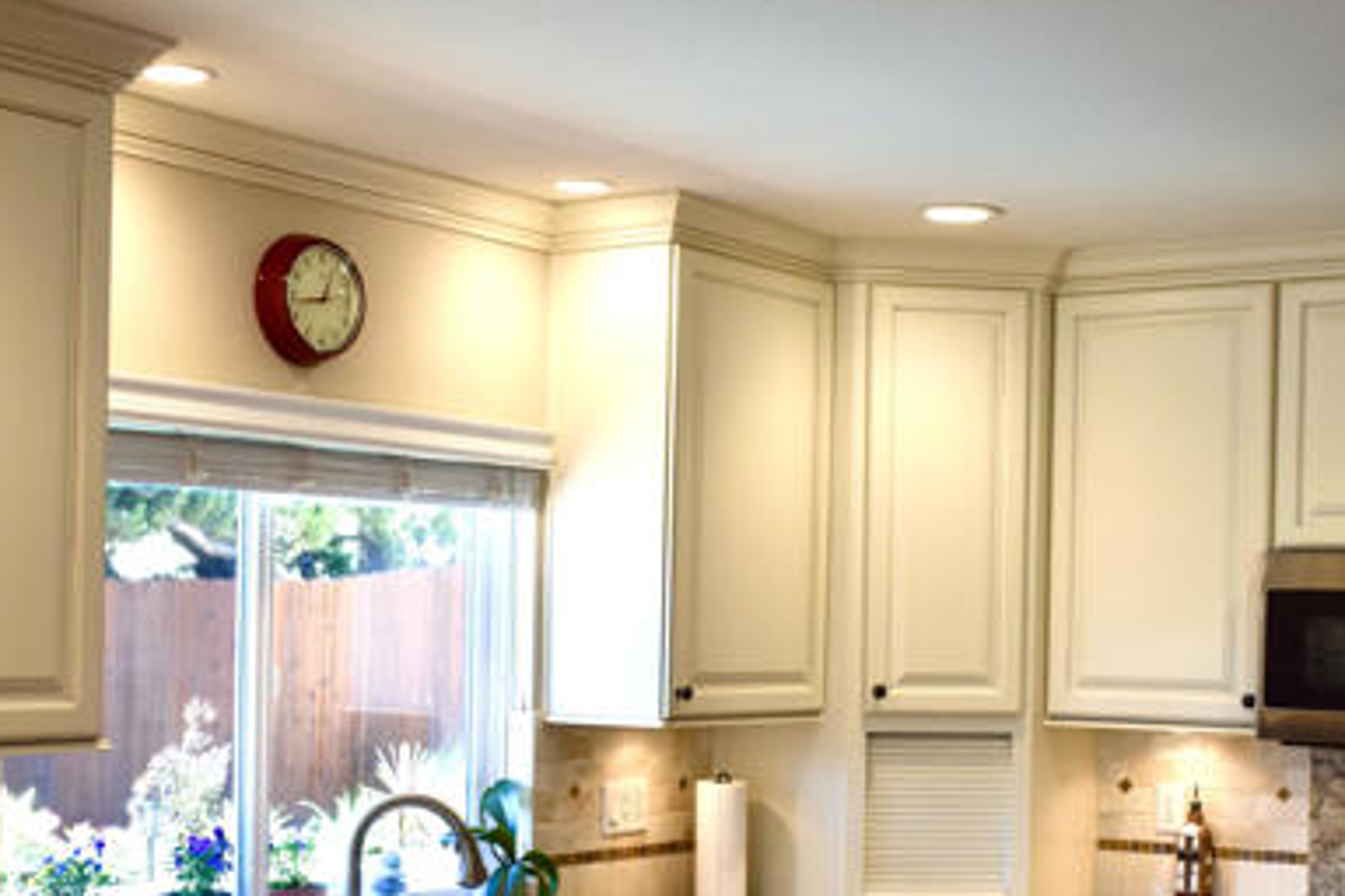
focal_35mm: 60
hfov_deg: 33.4
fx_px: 2241
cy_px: 695
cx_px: 736
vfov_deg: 22.4
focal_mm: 24
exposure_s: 1/250
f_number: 3.8
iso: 400
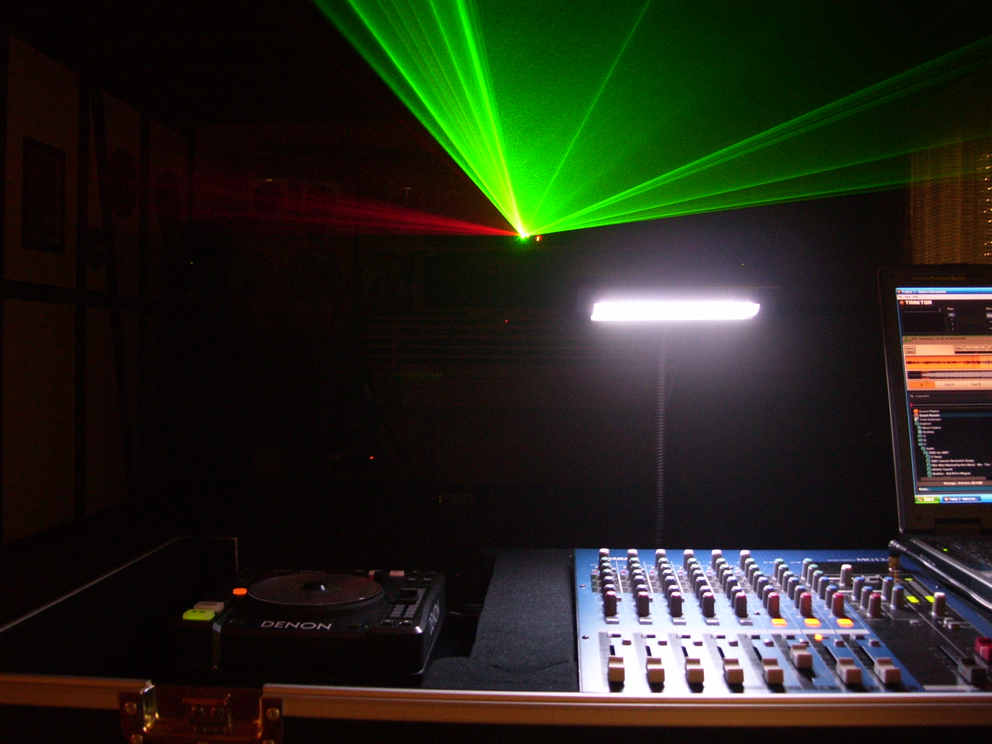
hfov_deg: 50.1
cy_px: 372
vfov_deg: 38.7
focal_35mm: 37
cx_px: 496
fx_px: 1060
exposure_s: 1/8
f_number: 2.7
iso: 160
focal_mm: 6
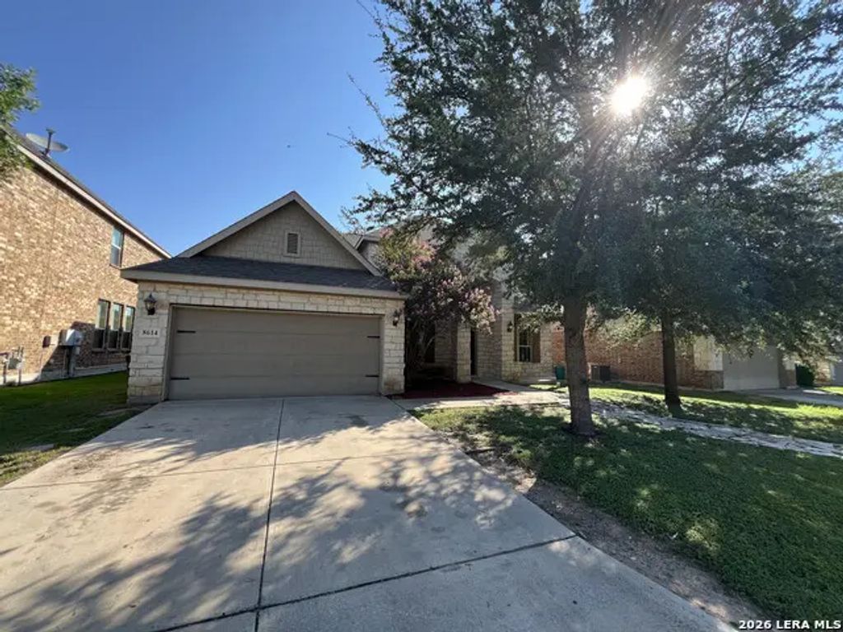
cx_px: 422
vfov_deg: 89.9
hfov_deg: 106.2
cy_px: 316
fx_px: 317
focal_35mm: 13
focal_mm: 1.57
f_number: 1.8
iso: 32
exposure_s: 1/412
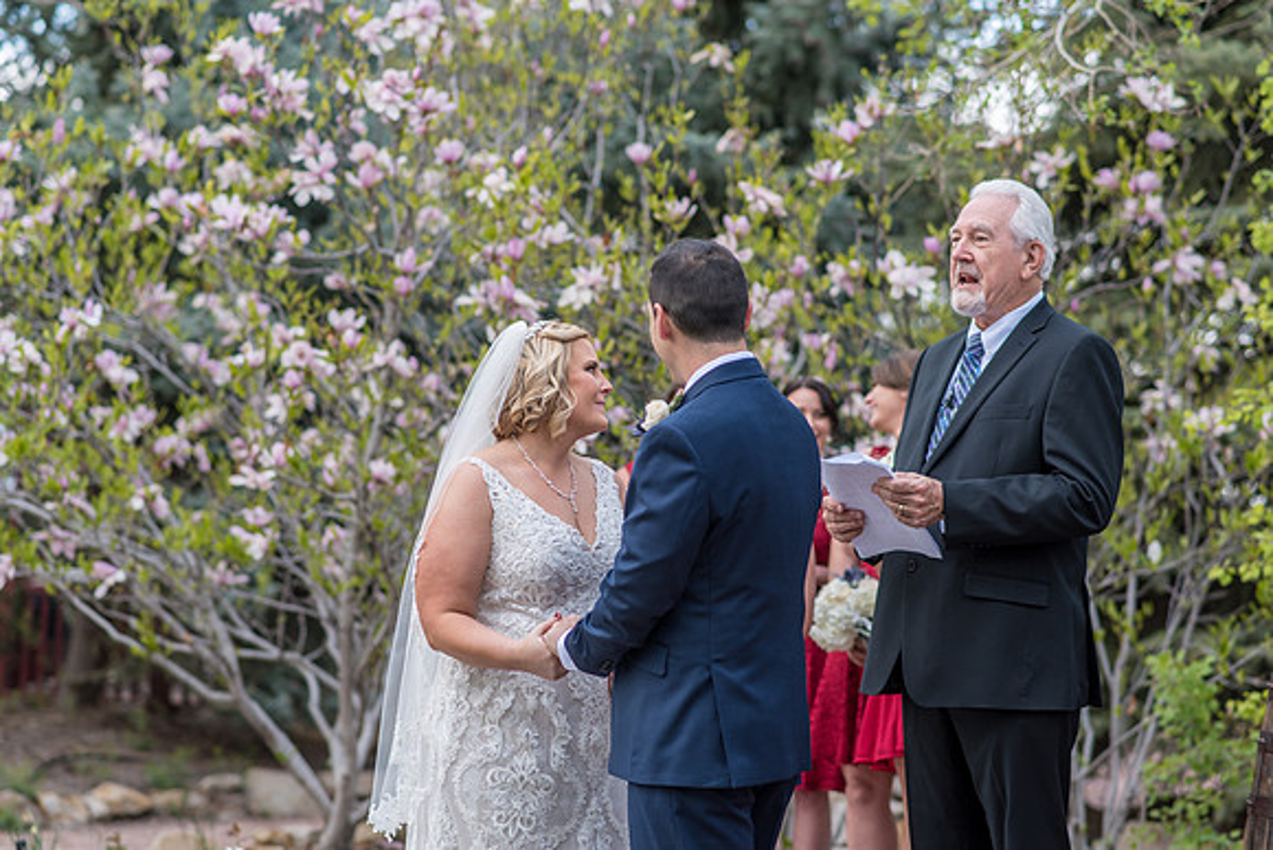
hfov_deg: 23.9
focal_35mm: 85
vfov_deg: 16.1
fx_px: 3006
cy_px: 425
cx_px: 636
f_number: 2.8
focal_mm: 85
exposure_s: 1/250
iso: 100
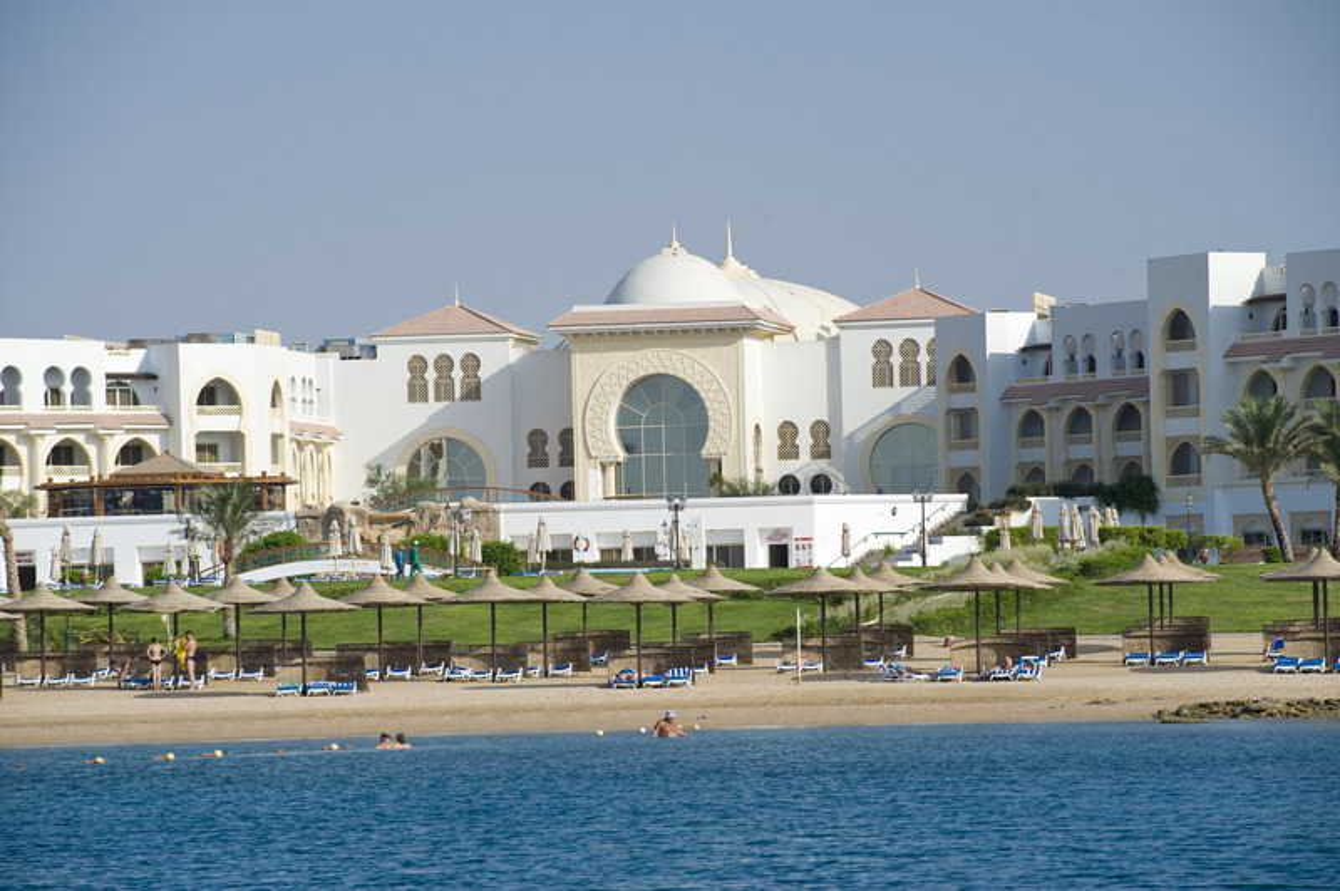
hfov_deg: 10.8
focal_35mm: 190
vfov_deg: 7.2
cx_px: 670
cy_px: 446
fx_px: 7066
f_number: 10
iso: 100
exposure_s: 1/400
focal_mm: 190
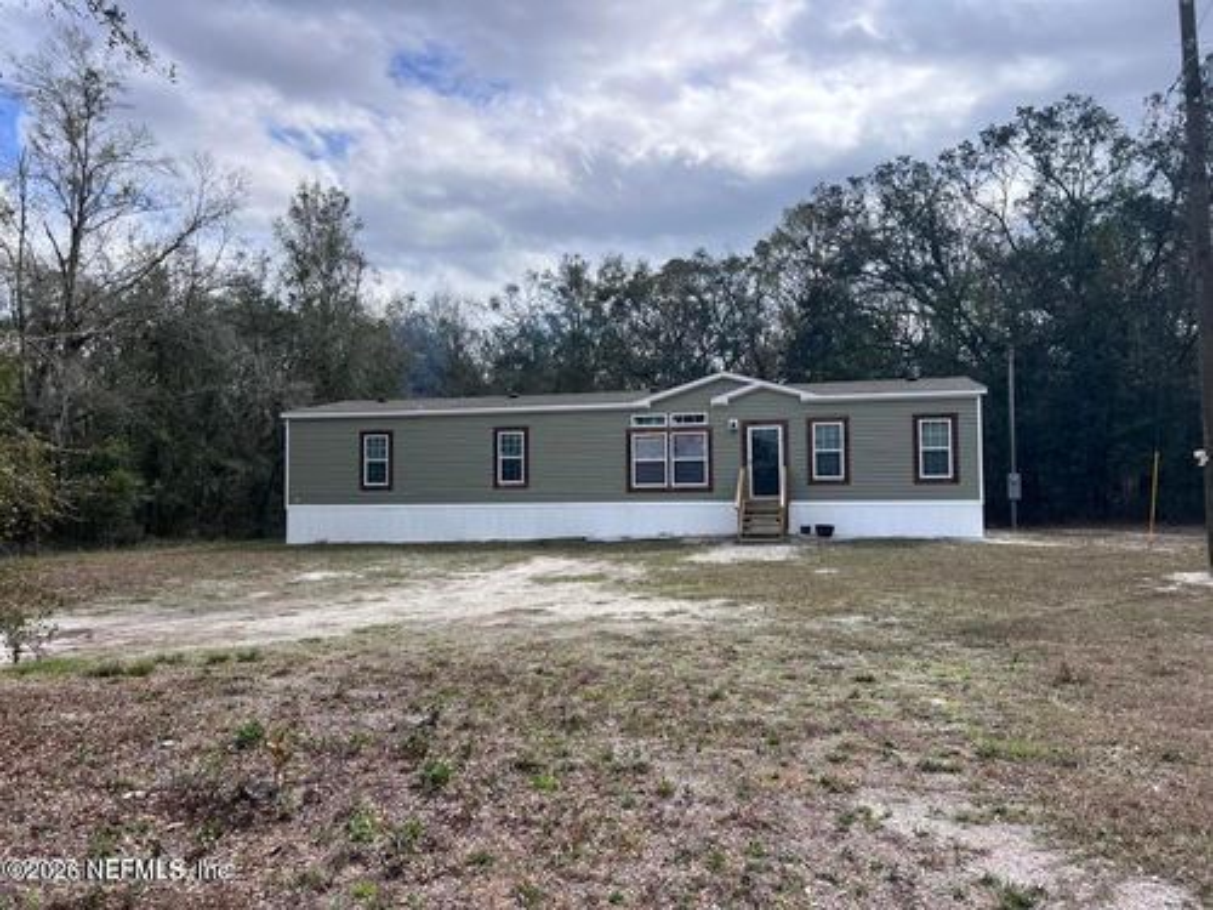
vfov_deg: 53.1
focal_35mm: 26
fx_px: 911
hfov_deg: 67.3
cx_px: 606
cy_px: 455
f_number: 1.5
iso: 50
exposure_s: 1/5076
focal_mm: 5.7
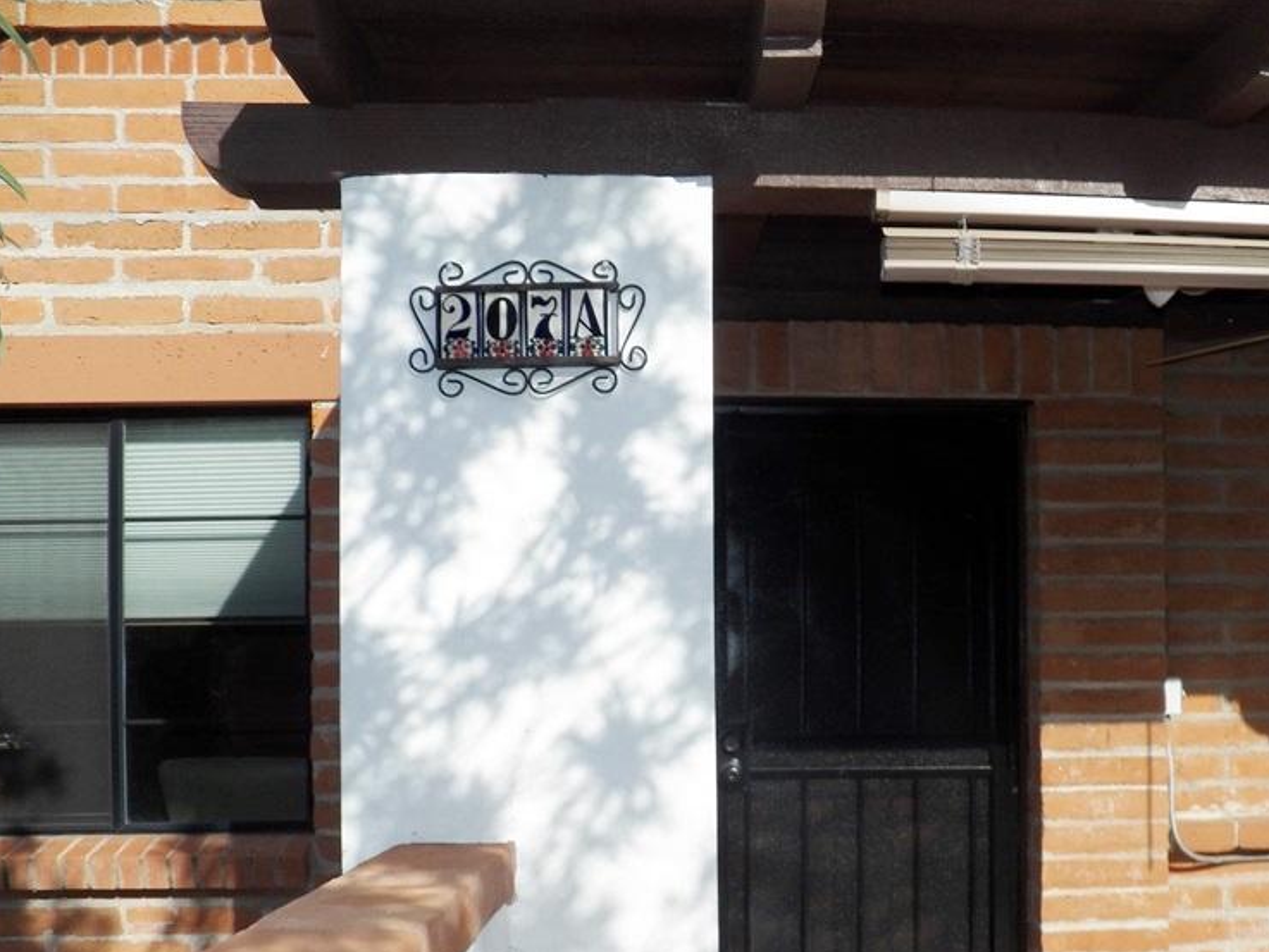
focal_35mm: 38
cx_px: 790
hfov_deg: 48.5
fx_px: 1393
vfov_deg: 37.3
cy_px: 644
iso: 125
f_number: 2.8
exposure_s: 1/2000
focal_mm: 4.9
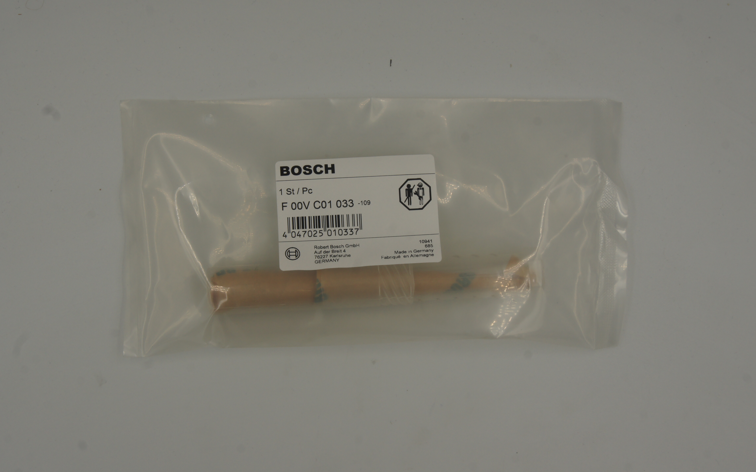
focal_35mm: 54
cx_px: 378
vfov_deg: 24.2
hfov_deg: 37.9
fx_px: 1102
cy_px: 226
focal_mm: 35
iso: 200
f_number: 11
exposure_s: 1/125
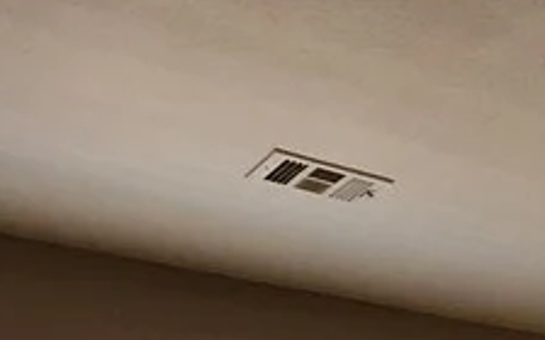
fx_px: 936
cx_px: 1105
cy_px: 765
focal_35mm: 63
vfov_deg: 14.9
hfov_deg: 18.9
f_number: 2.2
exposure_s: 1/60
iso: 200
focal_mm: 2.2
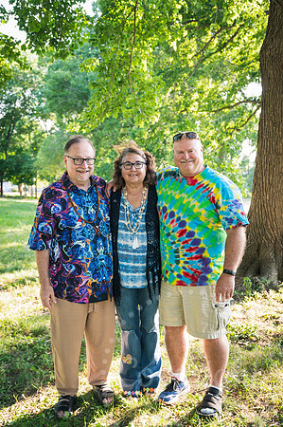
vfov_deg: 48.5
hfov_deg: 33.3
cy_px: 214
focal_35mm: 40
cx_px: 142
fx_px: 473
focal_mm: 40
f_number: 3.5
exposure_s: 1/320
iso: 800
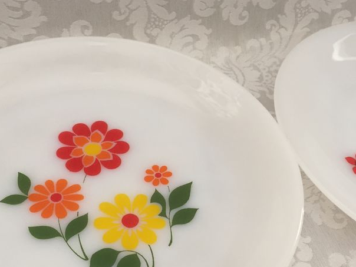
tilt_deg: -49.4
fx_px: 494
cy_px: 179
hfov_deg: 39.6
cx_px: 198
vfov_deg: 30.0
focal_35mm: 48
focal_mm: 4.15
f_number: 2.2
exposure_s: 1/33
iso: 64
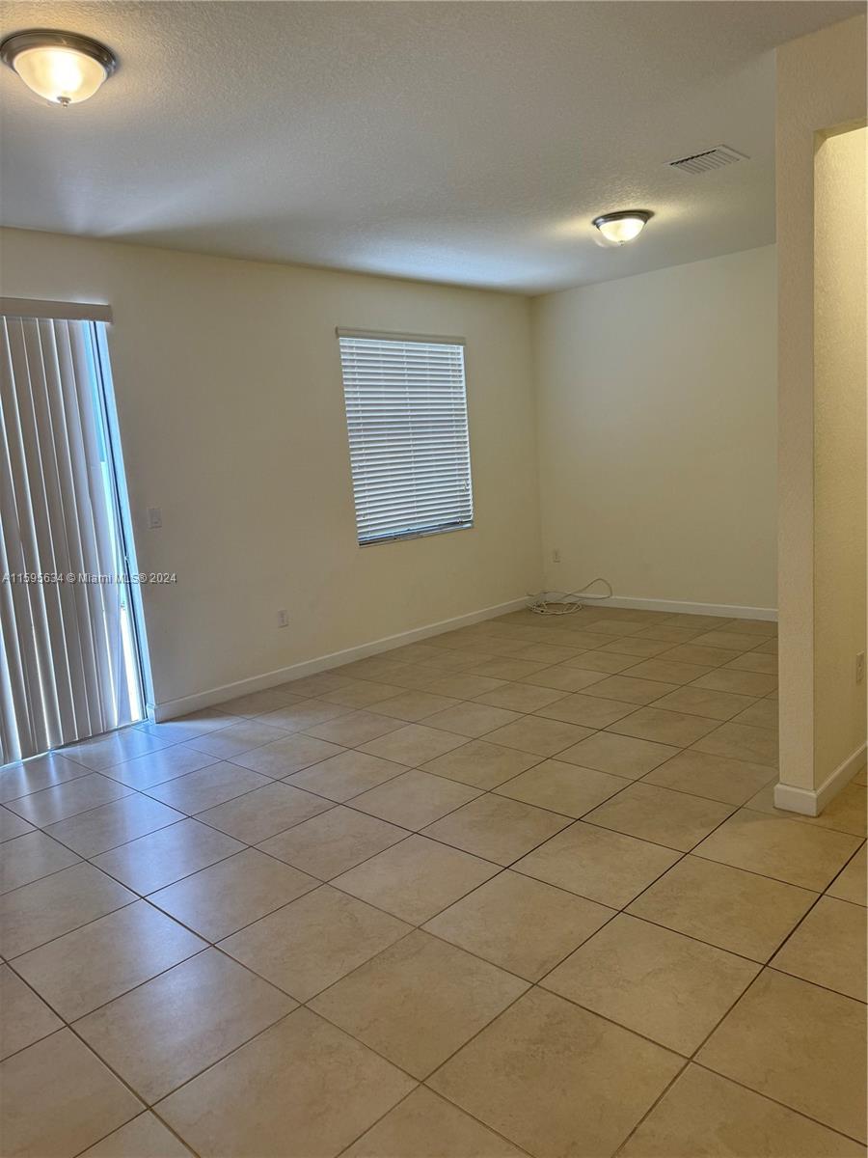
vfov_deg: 71.6
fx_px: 802
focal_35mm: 24
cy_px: 579
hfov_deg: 56.8
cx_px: 434
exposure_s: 1/130
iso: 100
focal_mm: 6.76
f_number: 1.78
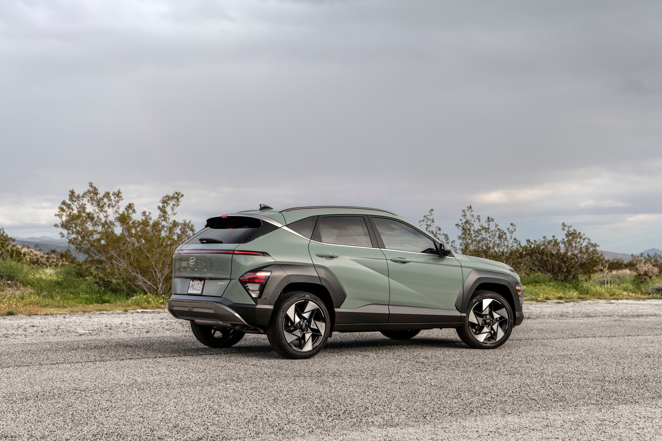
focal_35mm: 56
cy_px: 220
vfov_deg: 24.2
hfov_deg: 35.6
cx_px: 331
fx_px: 1030
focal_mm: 56
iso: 64
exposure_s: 1/60
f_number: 5
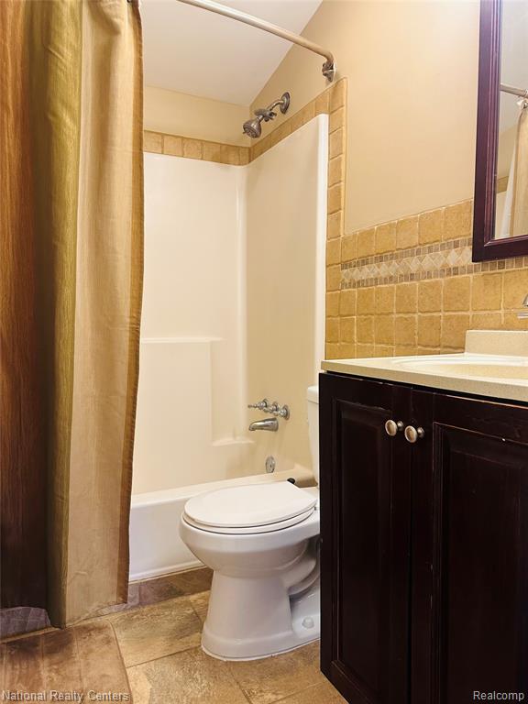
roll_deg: +0.2
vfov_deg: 71.6
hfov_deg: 56.8
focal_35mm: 24
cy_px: 352
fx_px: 488
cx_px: 264
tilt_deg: -1.5
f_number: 1.78
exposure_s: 1/60
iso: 160
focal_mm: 6.86
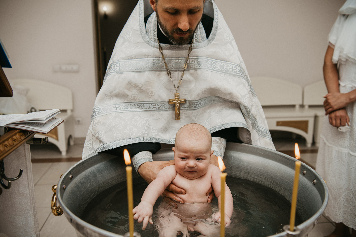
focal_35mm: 32
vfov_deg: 41.1
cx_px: 178
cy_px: 118
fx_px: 316
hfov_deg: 58.7
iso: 125
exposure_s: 1/160
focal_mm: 32
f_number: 4
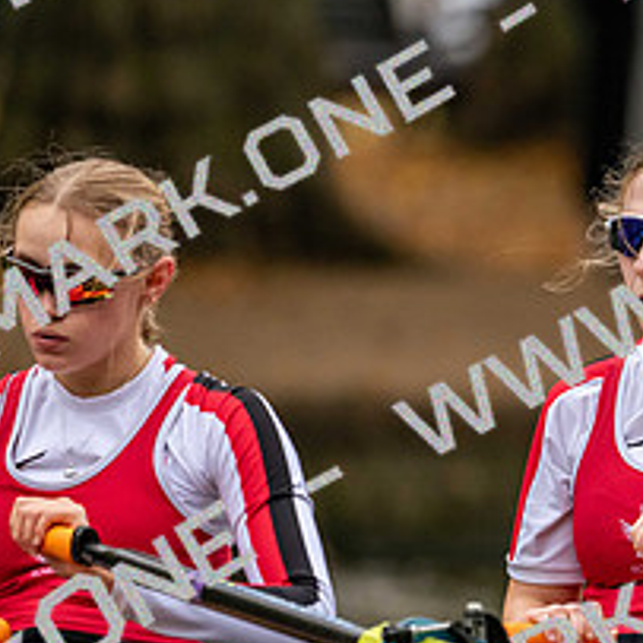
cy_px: 464
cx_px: 786
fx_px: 20427
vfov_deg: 1.8
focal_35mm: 972
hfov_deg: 1.8
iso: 2200
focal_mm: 400
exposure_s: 1/2500
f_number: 4.5
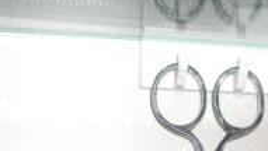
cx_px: 246
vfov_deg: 12.3
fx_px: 690
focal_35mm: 97
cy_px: 162
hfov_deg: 21.4
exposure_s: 1/60
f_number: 2.8
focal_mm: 7.9
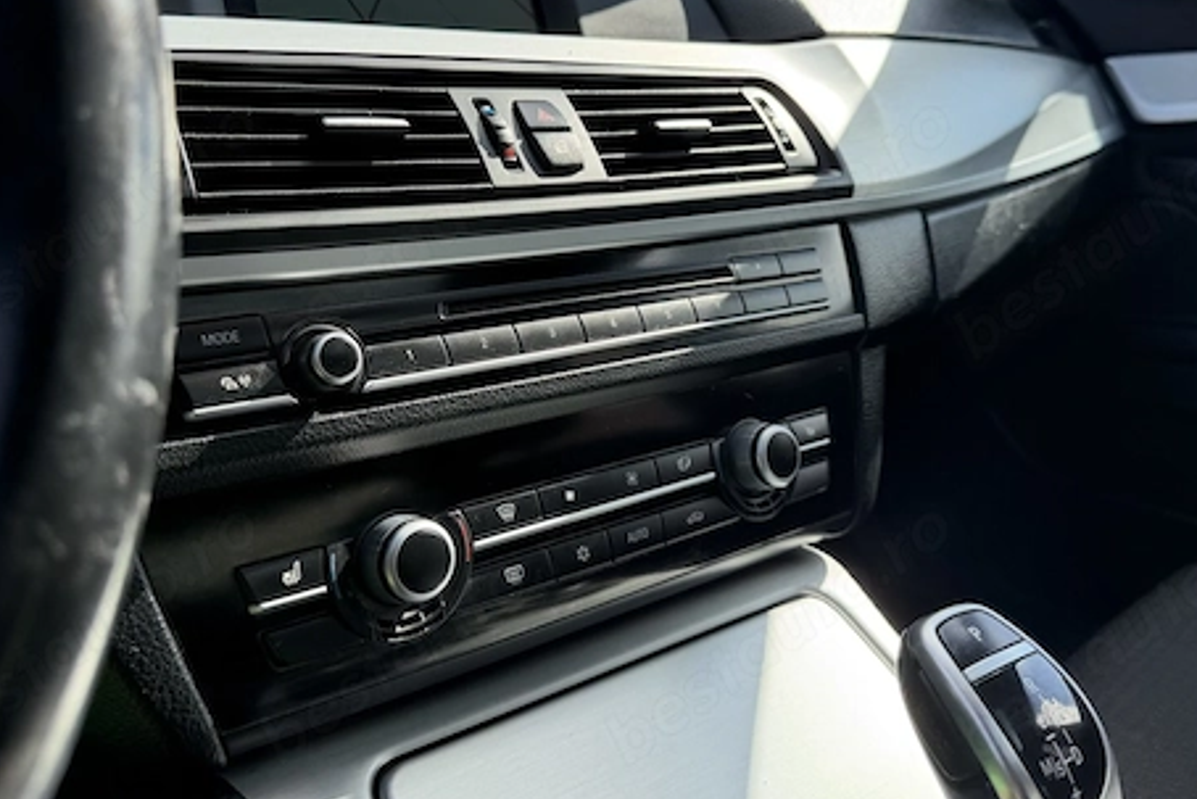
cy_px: 264
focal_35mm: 33
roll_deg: -2.6
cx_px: 635
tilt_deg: -10.7
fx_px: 1098
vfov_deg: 39.5
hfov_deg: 57.2
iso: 80
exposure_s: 1/1018
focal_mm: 6.76
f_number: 1.78
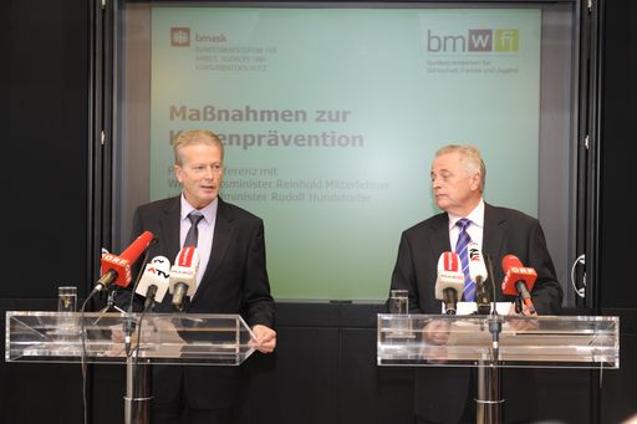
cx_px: 318
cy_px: 212
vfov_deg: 19.4
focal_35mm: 70
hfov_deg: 28.9
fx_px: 1238
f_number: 4.5
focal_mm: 70
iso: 640
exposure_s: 1/125
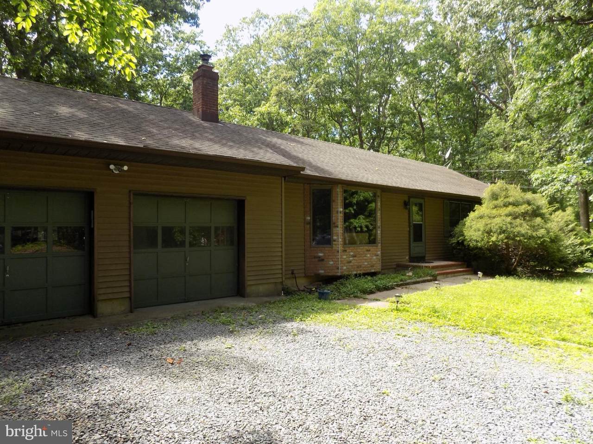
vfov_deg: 58.8
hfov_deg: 74.0
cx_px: 296
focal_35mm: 23
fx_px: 394
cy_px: 222
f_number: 3.1
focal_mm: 4
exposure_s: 1/160
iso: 80
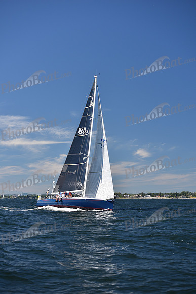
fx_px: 571
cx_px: 98
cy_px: 147
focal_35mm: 70
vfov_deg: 28.8
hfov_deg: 19.5
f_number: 3.5
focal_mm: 70
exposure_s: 1/800
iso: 200
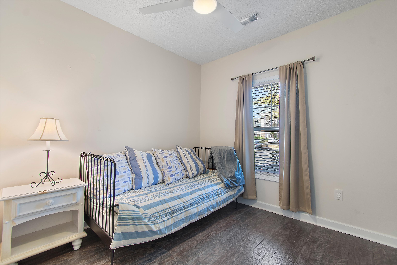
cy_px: 132
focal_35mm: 15
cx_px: 198
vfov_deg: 77.3
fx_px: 165
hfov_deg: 100.4
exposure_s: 1/2.5
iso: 100
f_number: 4.5
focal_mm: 10
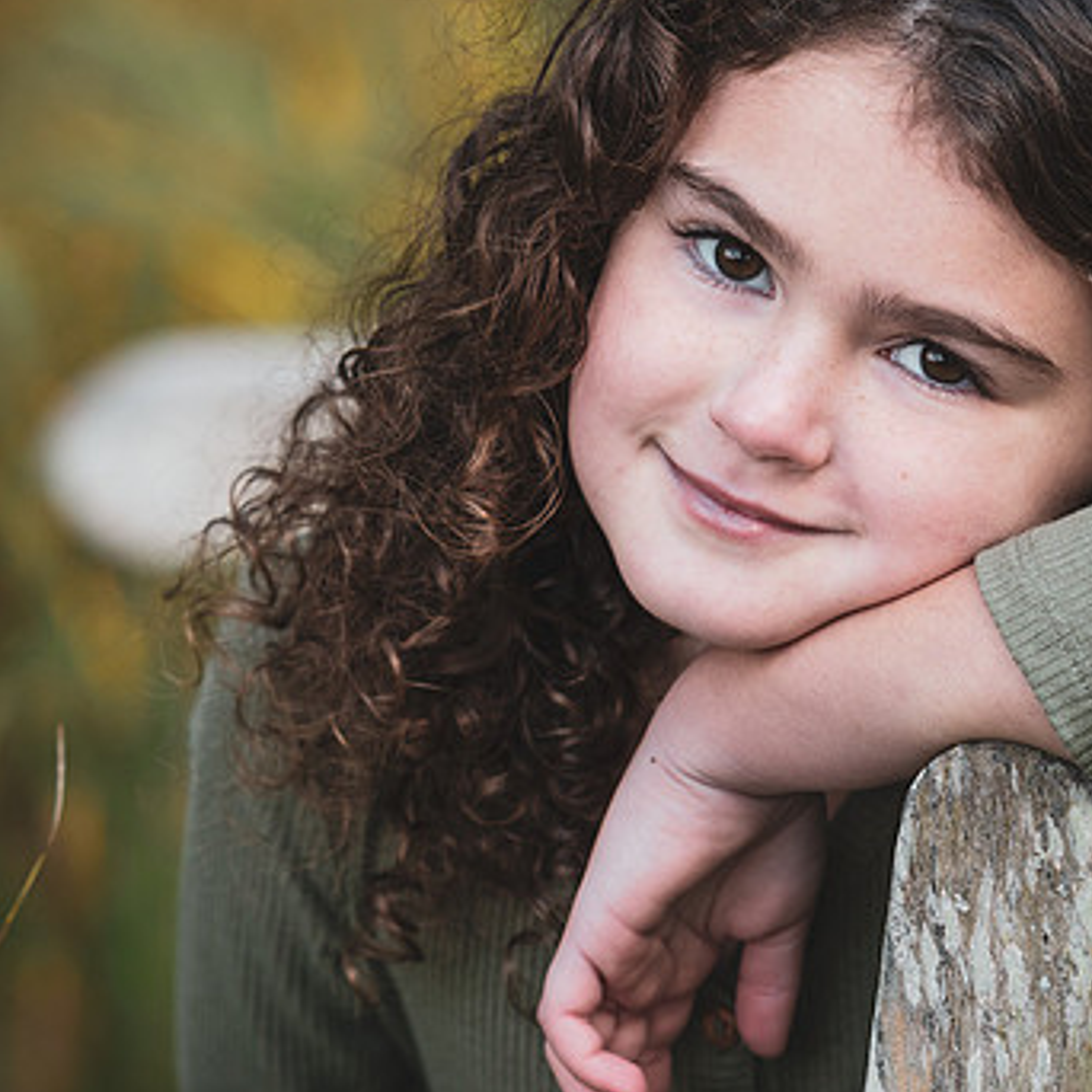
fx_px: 13955
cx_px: 742
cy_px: 619
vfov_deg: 4.5
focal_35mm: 391
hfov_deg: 4.5
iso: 100
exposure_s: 1/320
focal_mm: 145
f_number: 3.5
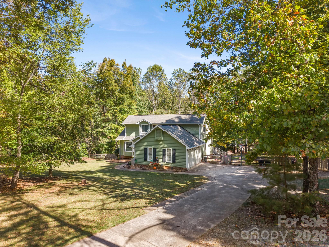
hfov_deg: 71.6
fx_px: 228
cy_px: 124
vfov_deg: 56.8
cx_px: 164
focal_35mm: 24
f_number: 1.8
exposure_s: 1/20
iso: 100
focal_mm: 8.67
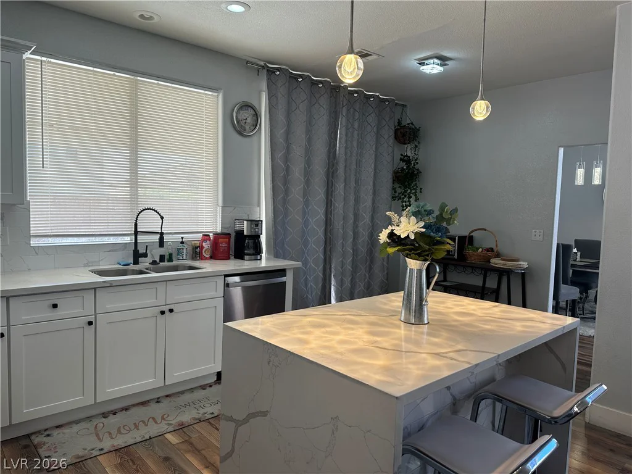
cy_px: 237
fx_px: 438
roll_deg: -2.2
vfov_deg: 56.8
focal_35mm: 24
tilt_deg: -3.6
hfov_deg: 71.6
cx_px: 316
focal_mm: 6.86
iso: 64
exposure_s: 1/192
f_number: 1.78
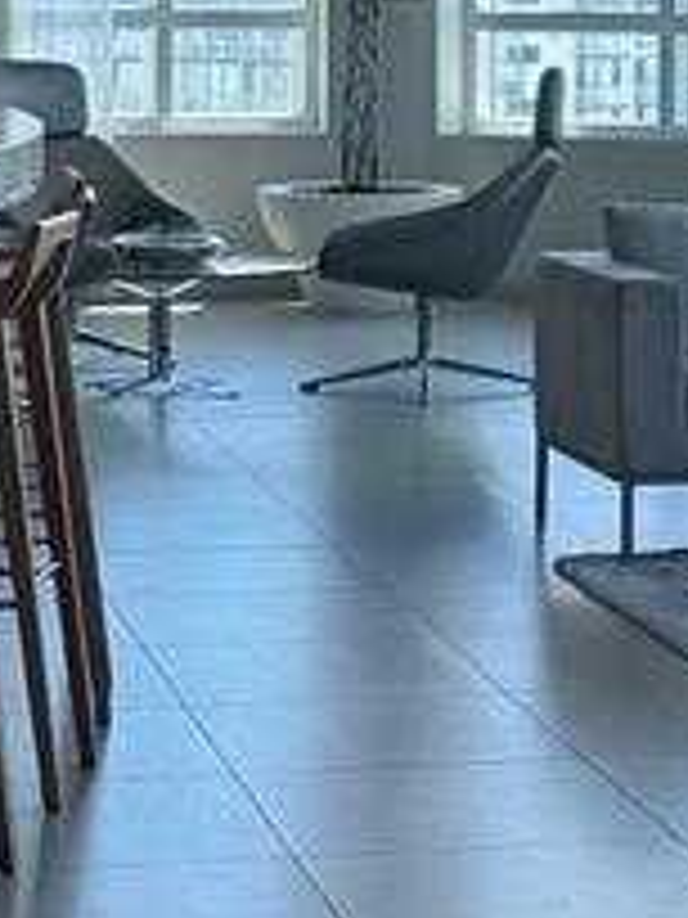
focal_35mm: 141
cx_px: 513
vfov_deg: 13.8
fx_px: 3737
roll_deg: -1.3
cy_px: -4
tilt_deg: +0.1
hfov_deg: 10.5
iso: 160
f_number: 1.78
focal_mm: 6.76
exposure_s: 1/230
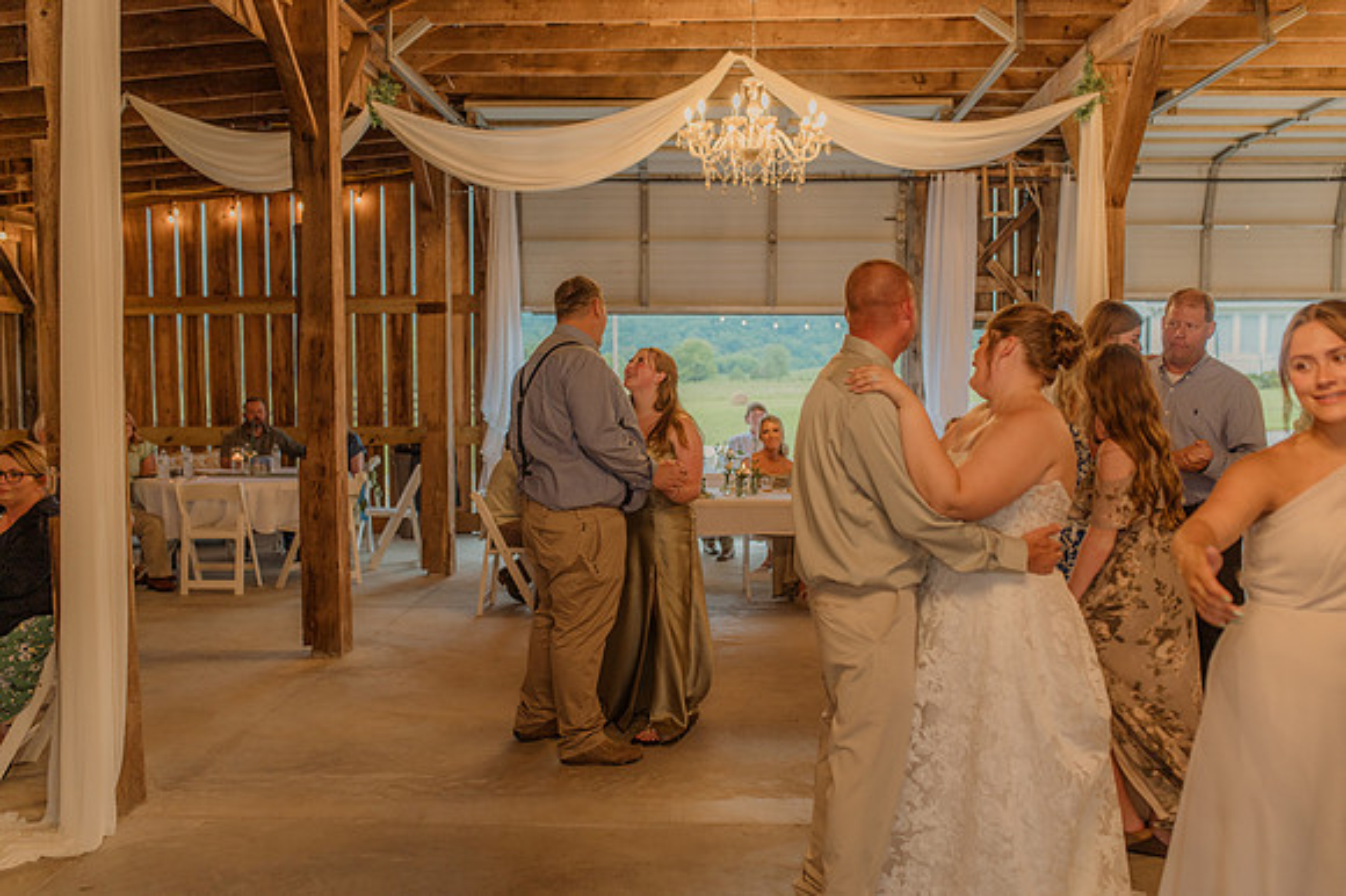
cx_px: 673
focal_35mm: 35
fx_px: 1308
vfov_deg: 37.8
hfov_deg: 54.5
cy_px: 448
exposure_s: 1/200
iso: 640
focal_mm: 35
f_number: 2.5
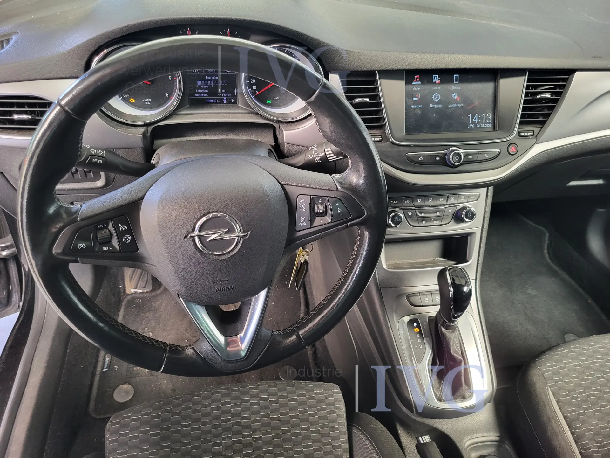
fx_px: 458
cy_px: 229
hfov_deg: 67.3
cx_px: 305
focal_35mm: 26
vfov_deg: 53.1
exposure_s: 1/33.3
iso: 640
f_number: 1.8
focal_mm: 5.4
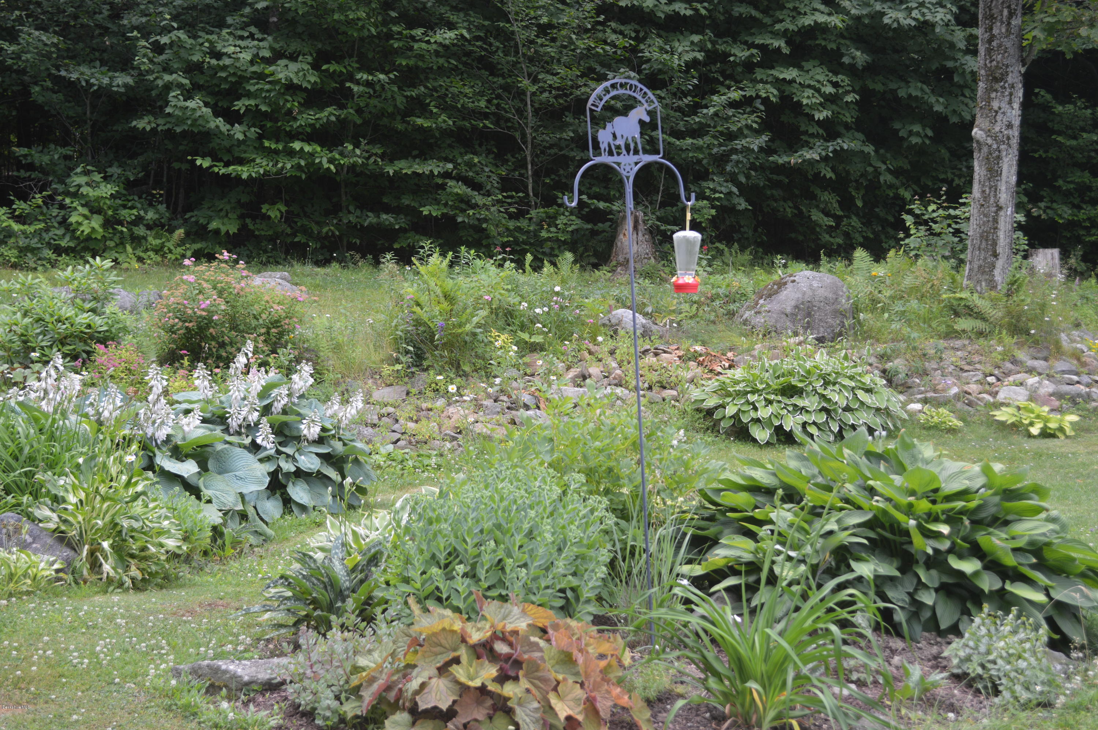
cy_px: 365
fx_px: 1600
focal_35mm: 52
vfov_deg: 25.7
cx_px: 549
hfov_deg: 37.9
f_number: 5.6
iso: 140
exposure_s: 1/125
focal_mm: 35
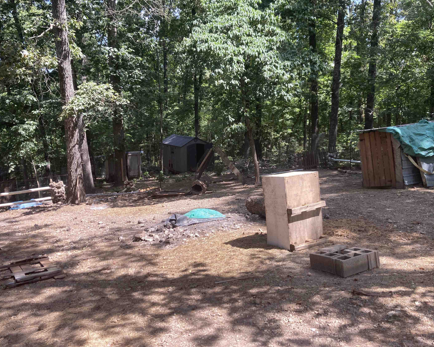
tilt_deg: -8.9
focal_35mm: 30
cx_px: 215
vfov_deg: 48.5
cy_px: 169
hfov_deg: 58.8
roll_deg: +0.6
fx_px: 385
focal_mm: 3.99
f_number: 1.8
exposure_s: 1/412
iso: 20
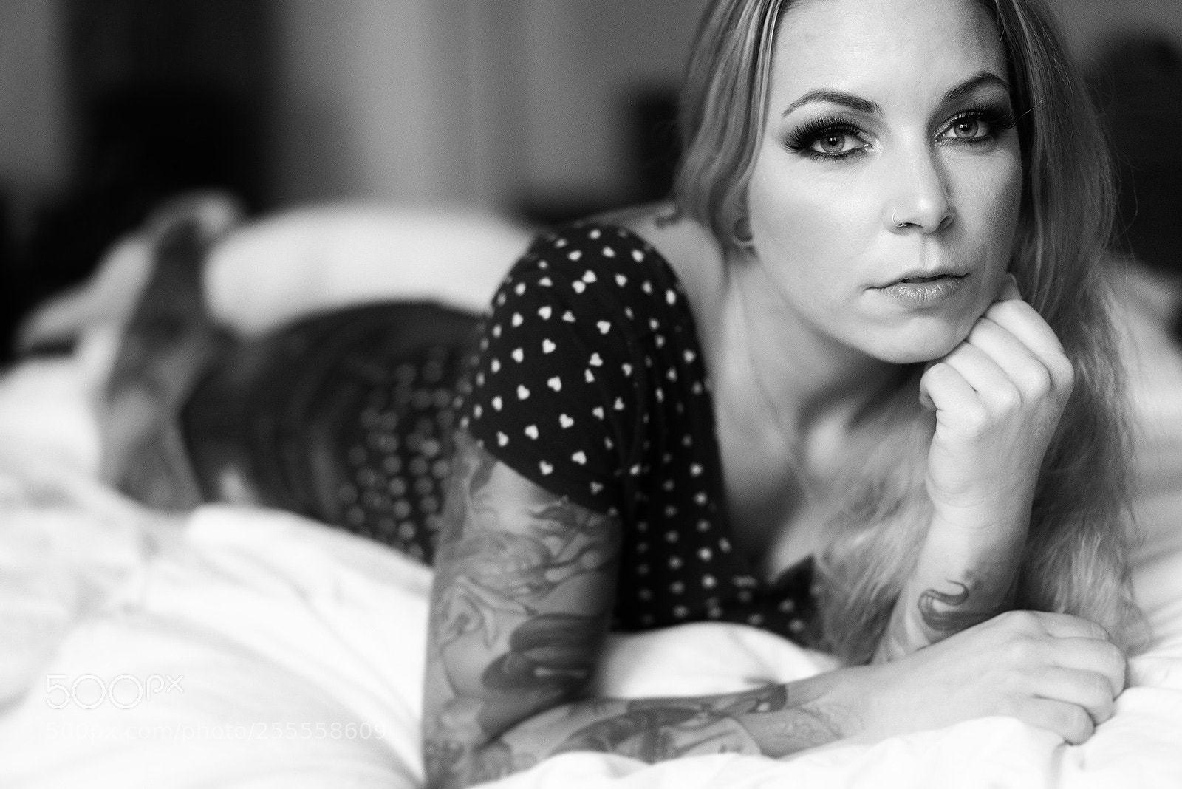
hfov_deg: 36.2
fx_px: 1806
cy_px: 394
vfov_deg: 24.6
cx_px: 591
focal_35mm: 55
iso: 2000
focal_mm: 55
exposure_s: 1/160
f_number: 1.8
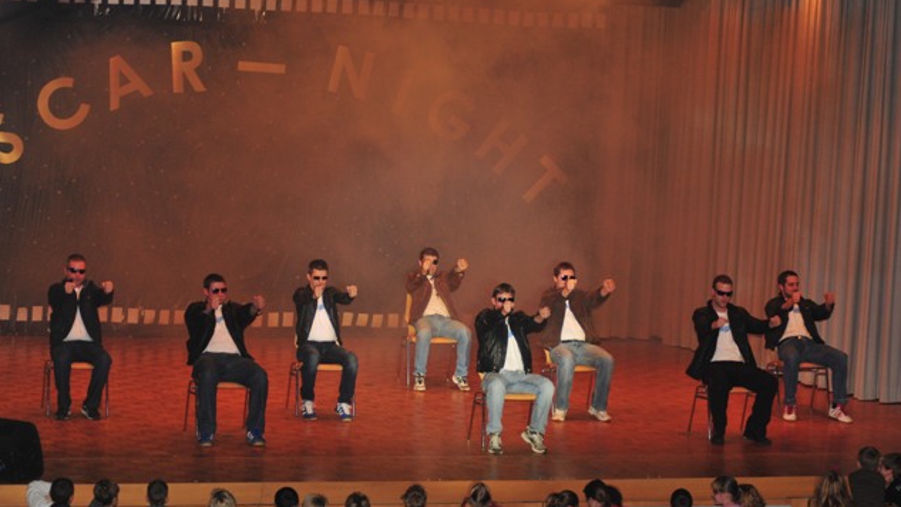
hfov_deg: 19.3
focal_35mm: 111
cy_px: 219
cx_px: 450
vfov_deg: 10.9
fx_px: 2652
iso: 500
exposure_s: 1/60
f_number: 4
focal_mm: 70
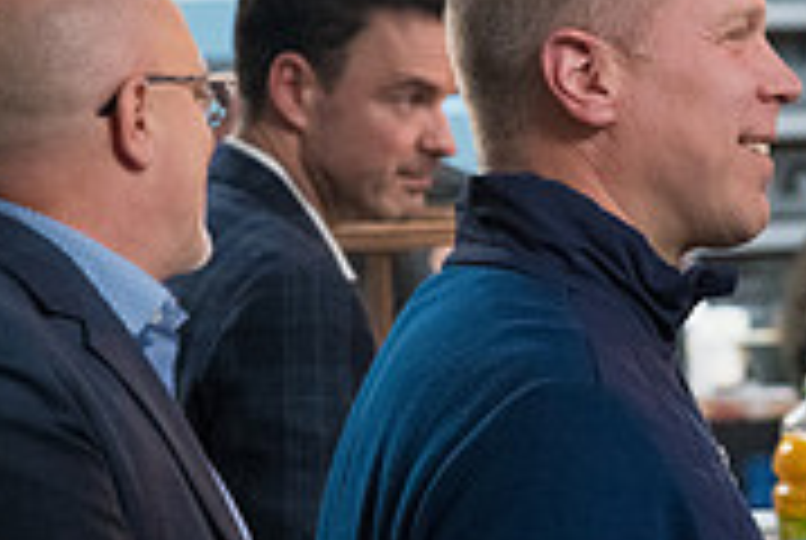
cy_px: 425
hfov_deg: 7.3
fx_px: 6234
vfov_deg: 5.0
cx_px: 1063
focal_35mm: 278
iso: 4000
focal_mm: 86
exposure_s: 1/250
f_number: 5.6
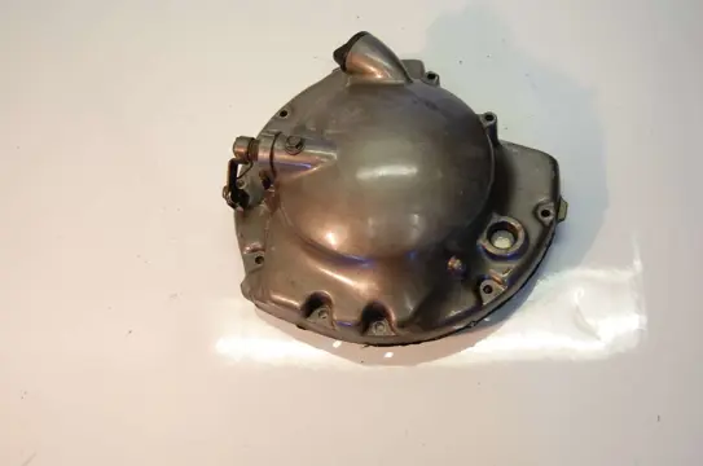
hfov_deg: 46.5
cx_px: 352
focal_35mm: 42
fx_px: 819
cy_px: 233
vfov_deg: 31.8
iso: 400
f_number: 4.2
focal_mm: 28
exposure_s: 1/60
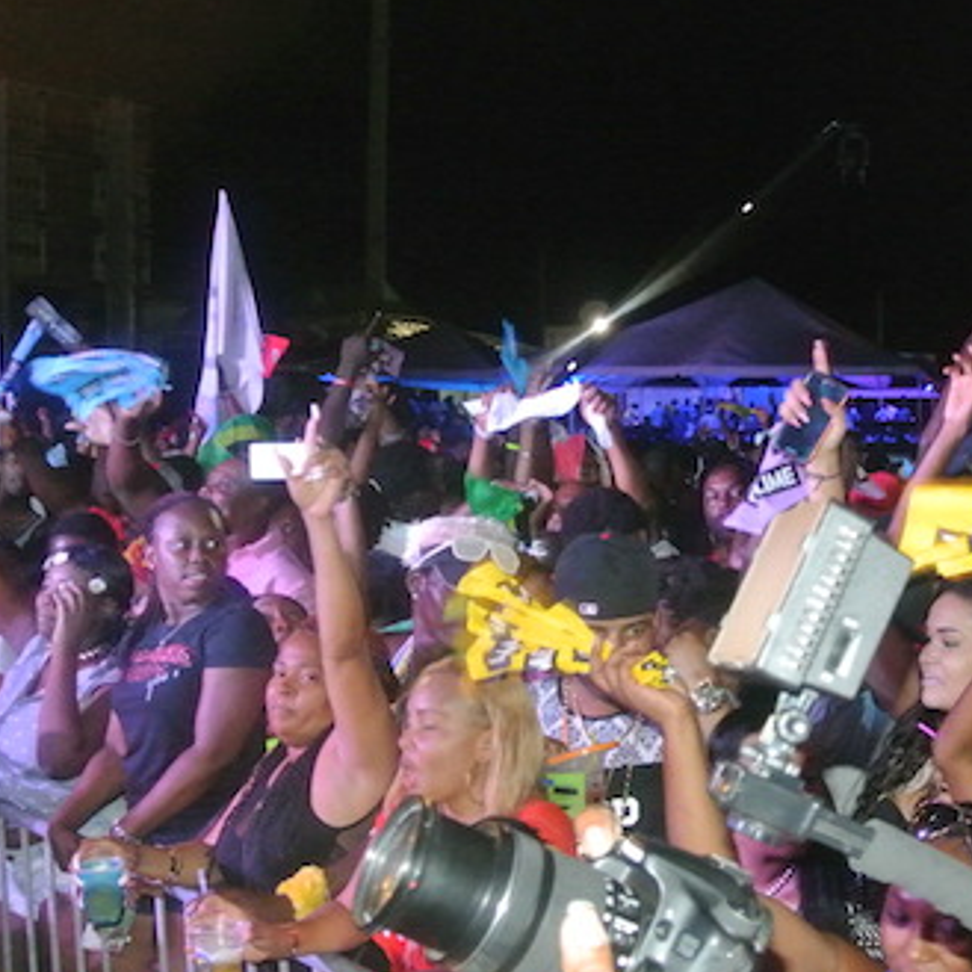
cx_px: 774
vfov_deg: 32.1
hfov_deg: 31.4
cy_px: 609
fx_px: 1684
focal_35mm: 53
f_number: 3.8
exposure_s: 1/60
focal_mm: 12.2
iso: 3200
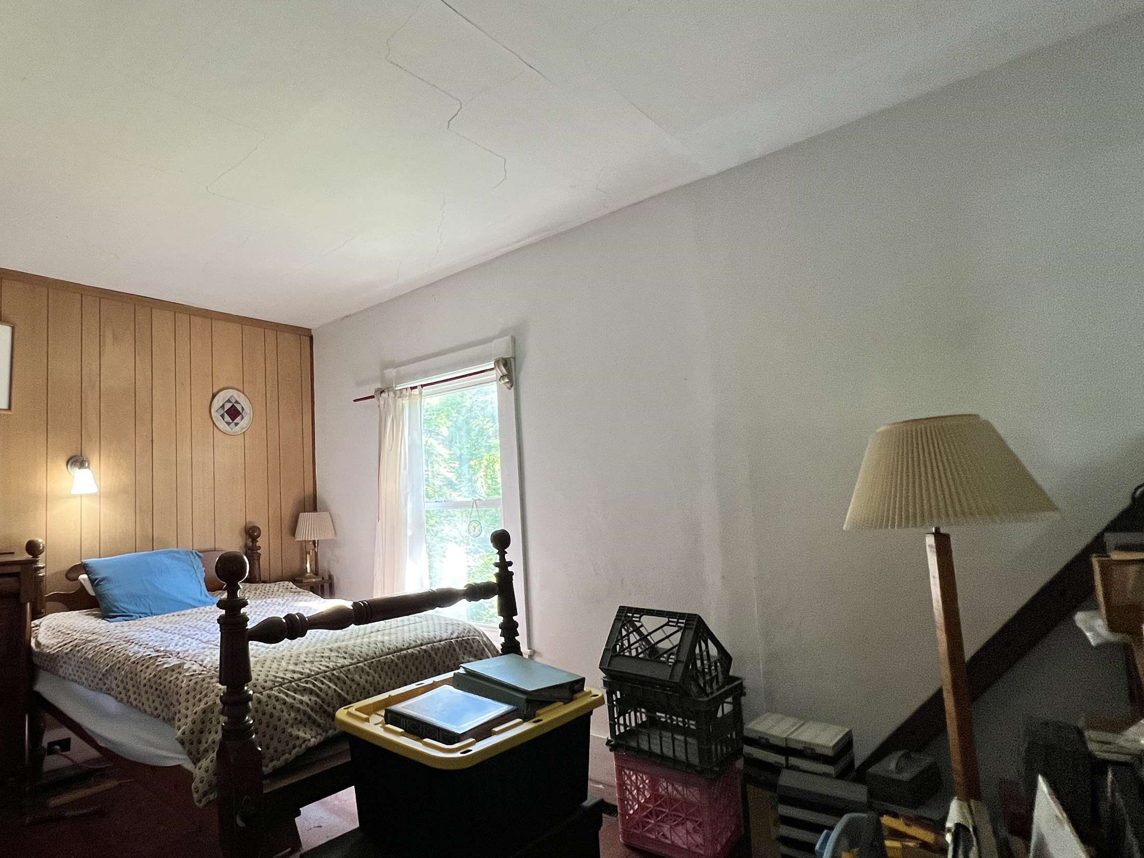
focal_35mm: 18
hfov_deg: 85.0
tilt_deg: +3.5
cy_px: 456
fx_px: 595
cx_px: 391
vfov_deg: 71.5
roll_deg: +1.6
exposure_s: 1/99
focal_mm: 1.57
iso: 250
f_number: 1.8
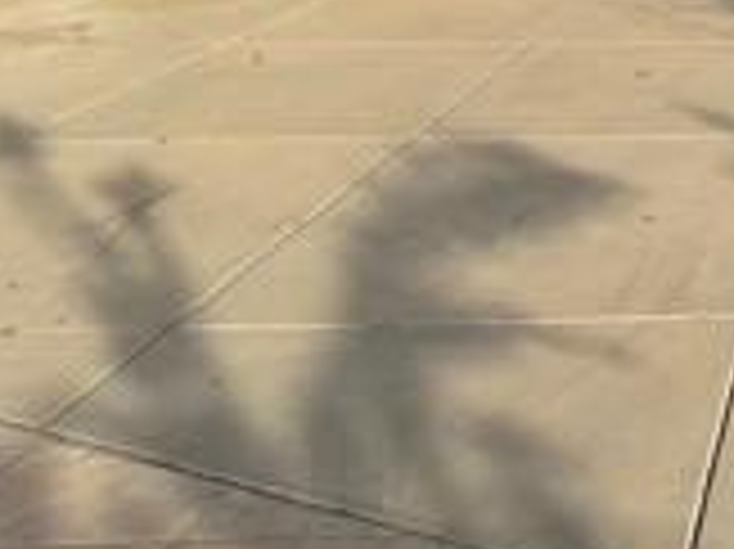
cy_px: -252
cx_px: 995
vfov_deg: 23.4
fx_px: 1081
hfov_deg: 29.1
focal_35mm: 51
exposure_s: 1/911
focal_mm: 1.57
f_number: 1.8
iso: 32
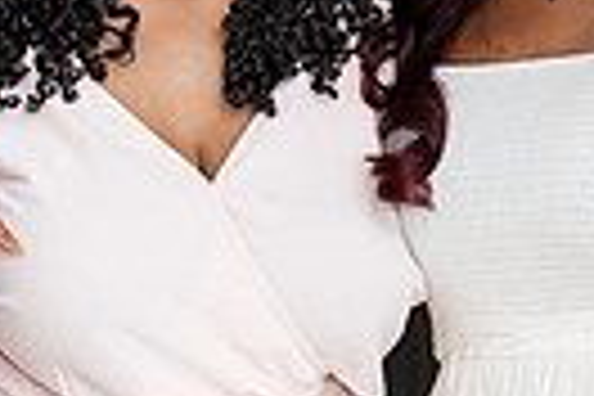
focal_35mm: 218
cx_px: 463
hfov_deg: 9.4
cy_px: 263
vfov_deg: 6.3
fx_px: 3597
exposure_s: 1/250
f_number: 3.5
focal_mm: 45
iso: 800
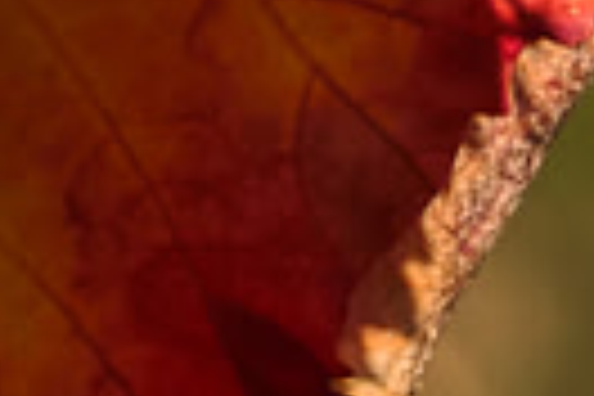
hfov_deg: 0.5
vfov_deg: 0.3
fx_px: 69509
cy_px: 439
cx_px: -684
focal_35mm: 4213
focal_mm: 176
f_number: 4.5
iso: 125
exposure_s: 1/1000
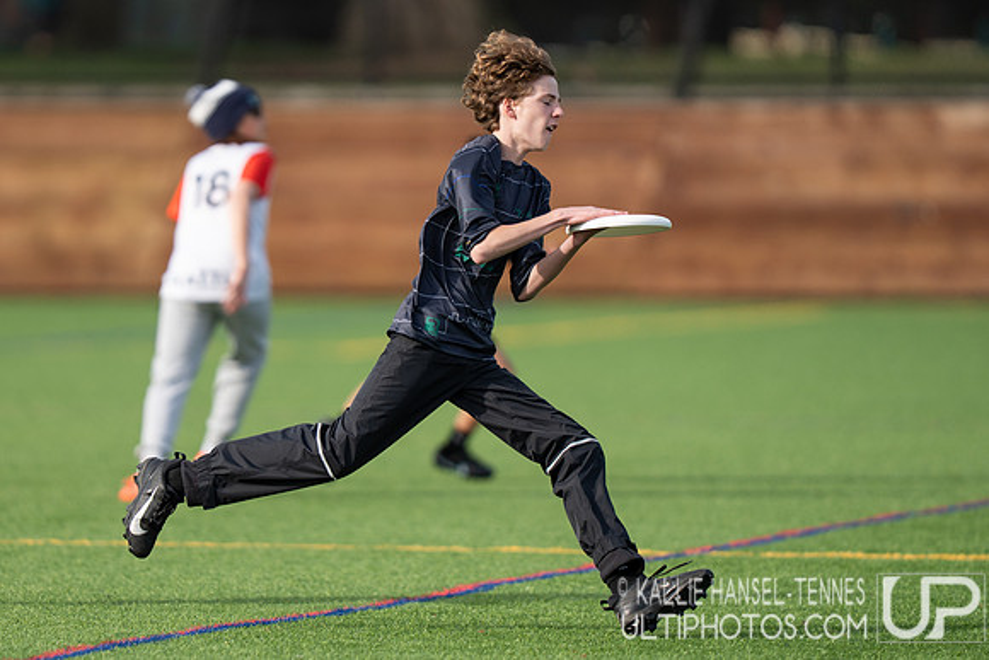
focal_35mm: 619
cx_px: 281
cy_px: 318
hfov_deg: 3.3
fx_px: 17007
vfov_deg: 2.2
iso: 250
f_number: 2.8
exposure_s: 1/2000
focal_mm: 400
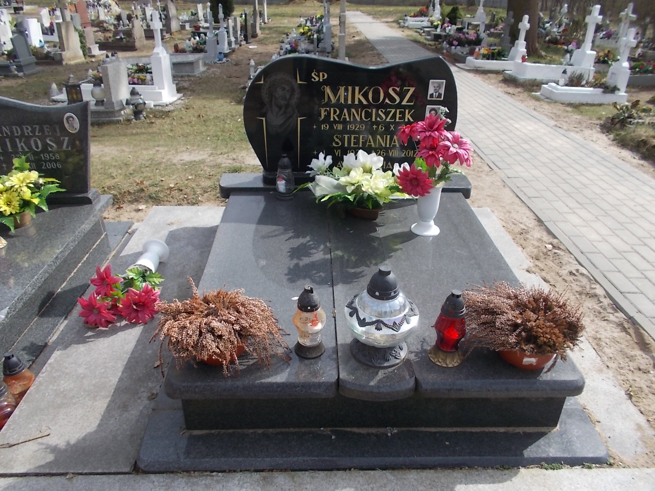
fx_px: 492
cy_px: 246
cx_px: 328
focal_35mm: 26
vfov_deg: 53.1
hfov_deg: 67.3
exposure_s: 1/125
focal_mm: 4.6
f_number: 8
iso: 80
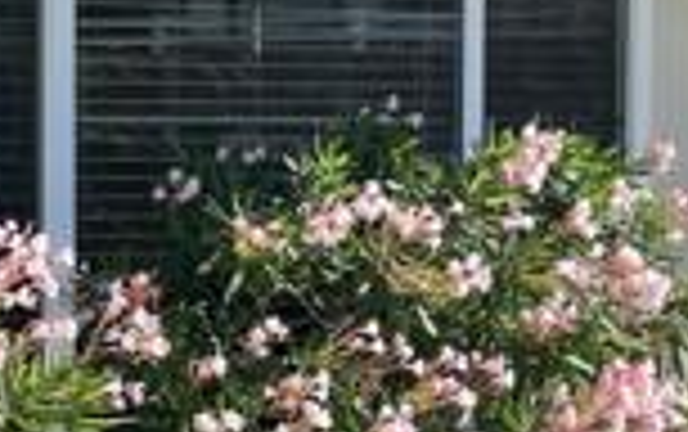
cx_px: 72
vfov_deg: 11.4
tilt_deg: -2.5
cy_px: 256
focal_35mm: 115
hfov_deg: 17.8
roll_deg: +0.2
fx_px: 2159
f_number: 1.6
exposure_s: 1/1490
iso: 32
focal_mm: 4.2
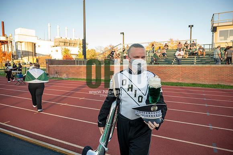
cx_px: 116
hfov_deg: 73.8
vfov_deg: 53.1
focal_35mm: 24
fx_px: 155
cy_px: 78
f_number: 4
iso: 2000
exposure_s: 1/3200
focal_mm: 24
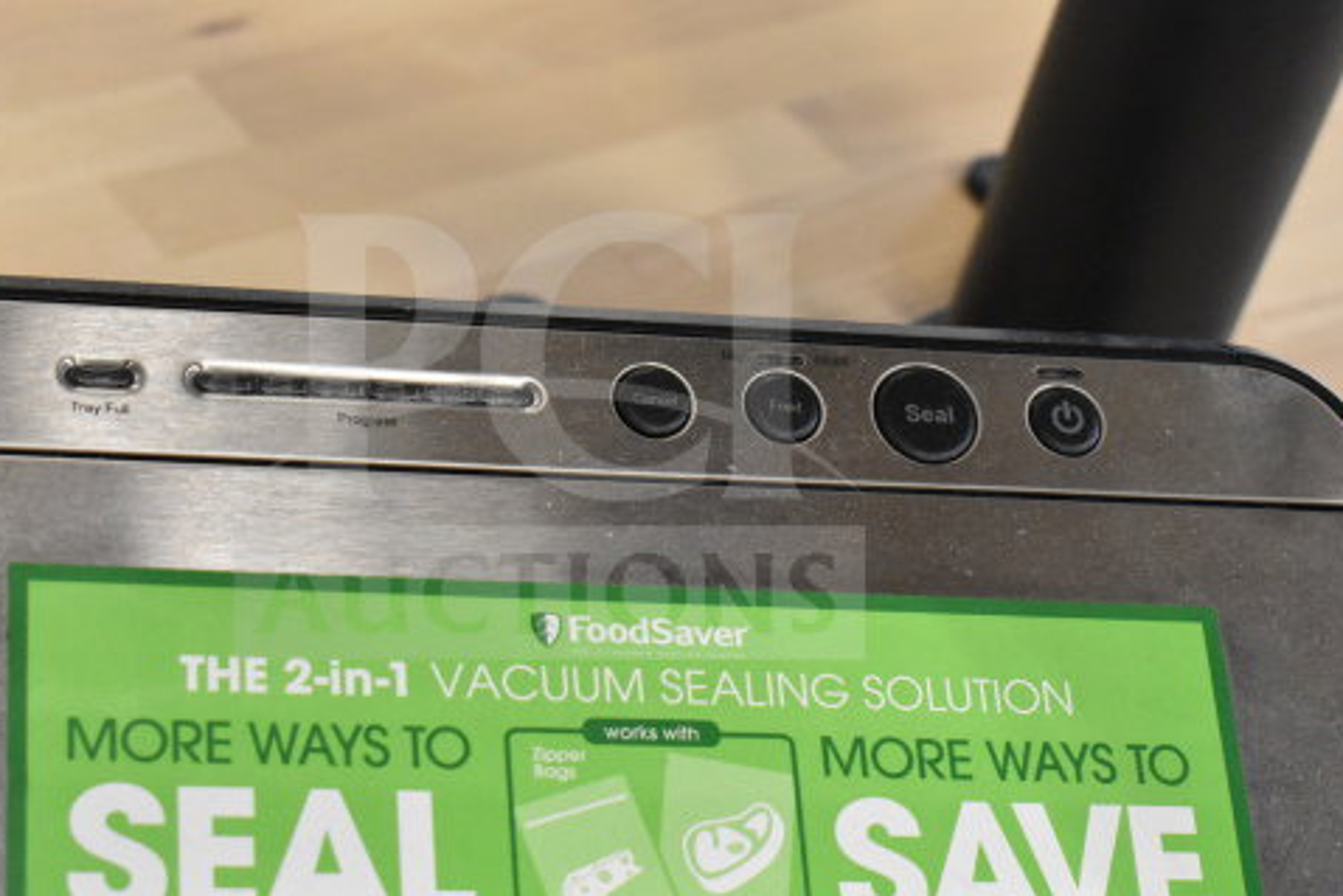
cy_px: 437
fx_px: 3284
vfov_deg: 15.5
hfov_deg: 23.1
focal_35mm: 88
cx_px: 548
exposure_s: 1/80
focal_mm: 46
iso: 4500
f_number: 5.3
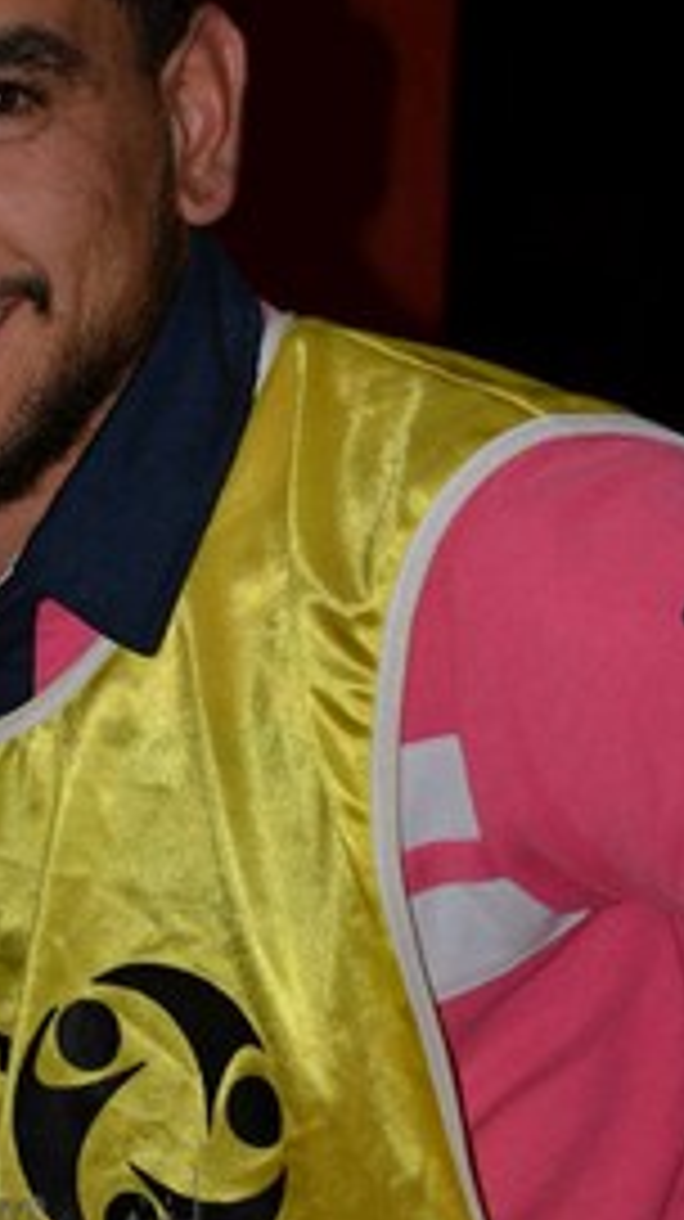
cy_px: 558
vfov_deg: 14.2
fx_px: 4879
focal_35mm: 151
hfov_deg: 8.0
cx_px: 68
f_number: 5
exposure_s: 1/60
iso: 100
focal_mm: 58
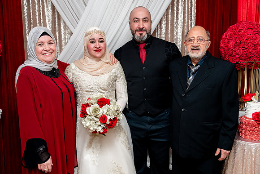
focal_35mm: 33
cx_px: 130
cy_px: 87
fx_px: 238
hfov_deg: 57.2
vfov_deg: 40.0
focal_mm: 33
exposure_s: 1/160
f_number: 2.8
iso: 1250
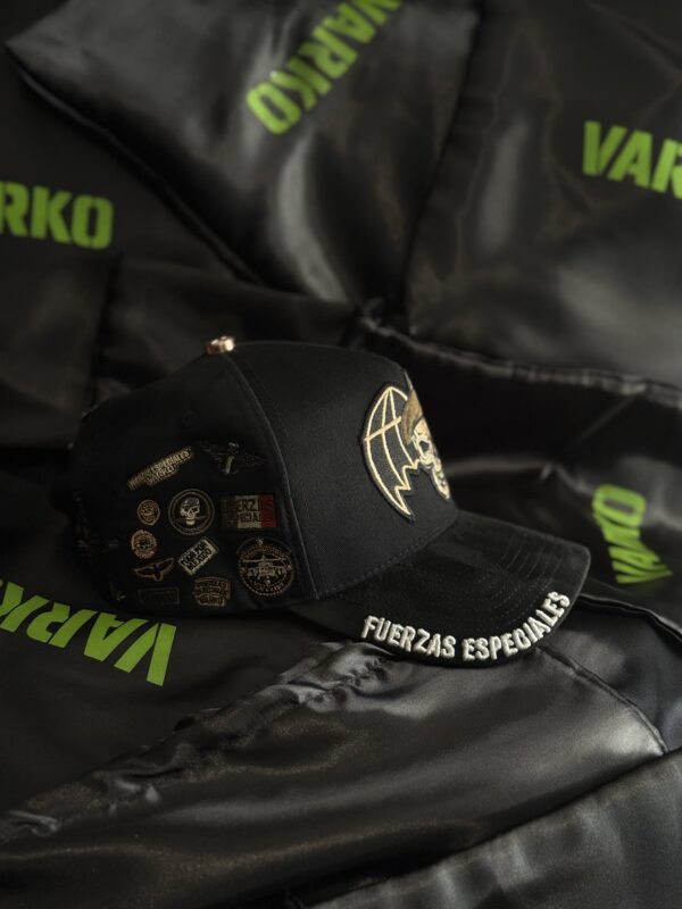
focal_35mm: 48
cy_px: 454
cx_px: 341
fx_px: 1261
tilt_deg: -23.1
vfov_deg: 39.7
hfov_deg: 30.3
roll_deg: -0.4
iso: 250
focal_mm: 6.76
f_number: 1.78
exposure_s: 1/60
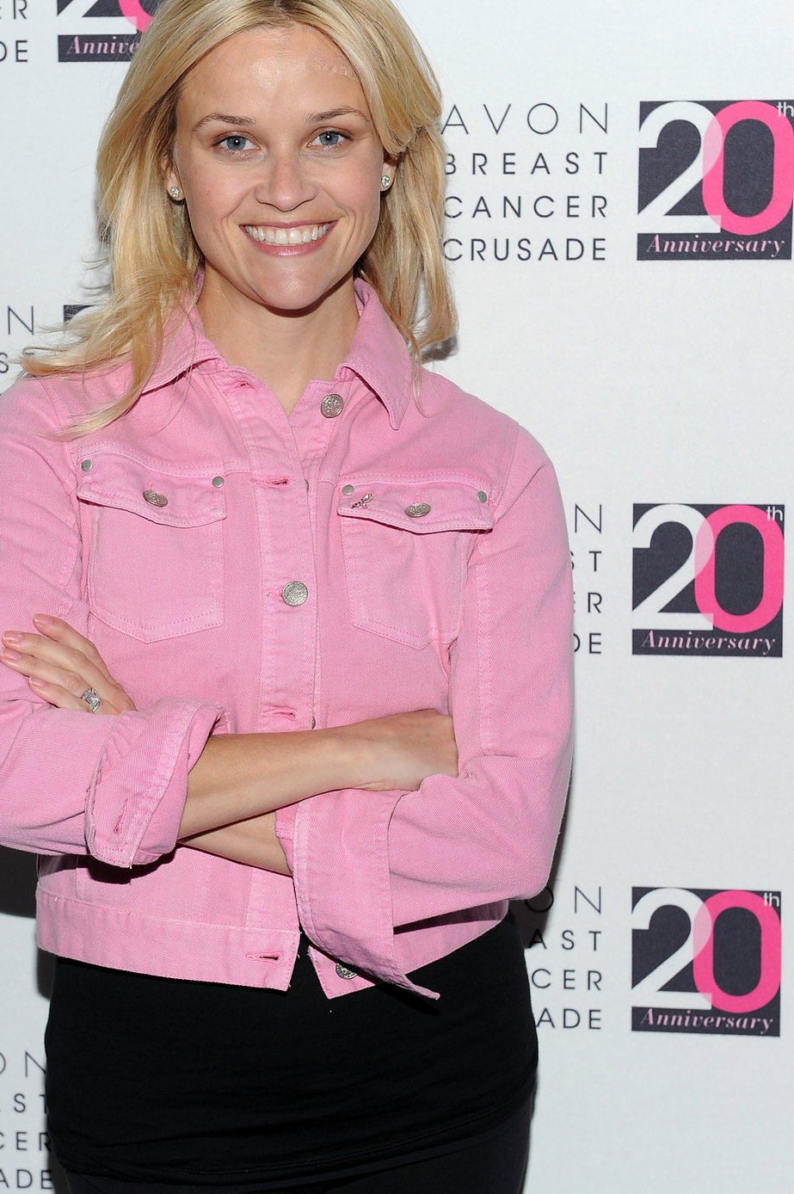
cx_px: 291
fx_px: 3016
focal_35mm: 91
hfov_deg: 15.0
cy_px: 597
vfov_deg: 22.4
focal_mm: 70
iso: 400
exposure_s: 1/250
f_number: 7.1
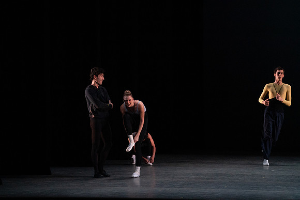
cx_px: 150
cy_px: 100
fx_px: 1667
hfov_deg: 10.3
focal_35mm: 200
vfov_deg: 6.9
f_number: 8
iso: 12800
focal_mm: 200
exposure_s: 1/500
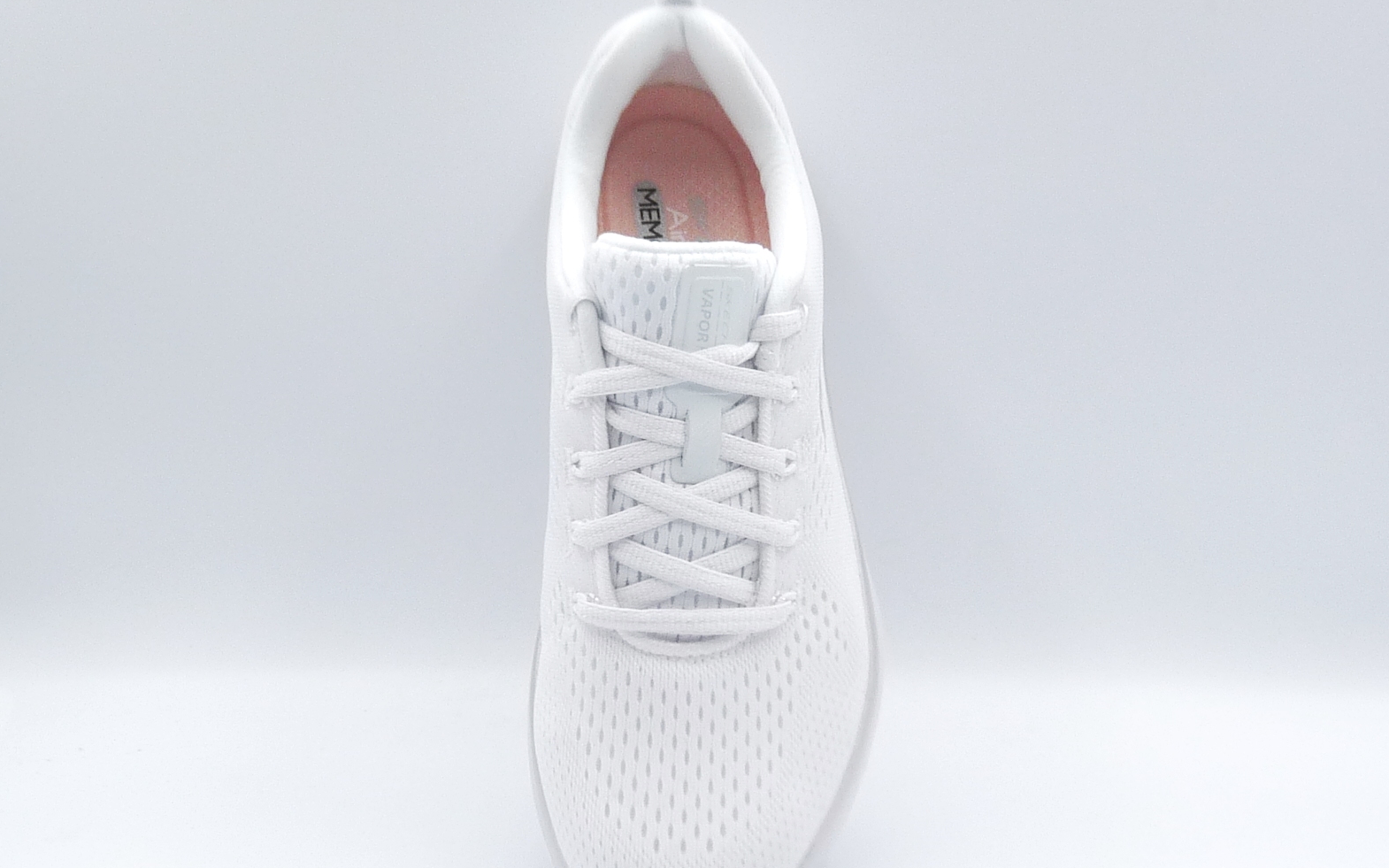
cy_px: 477
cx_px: 686
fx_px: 2044
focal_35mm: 54
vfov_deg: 24.0
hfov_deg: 37.5
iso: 100
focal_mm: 5.1
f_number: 4
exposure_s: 1/250
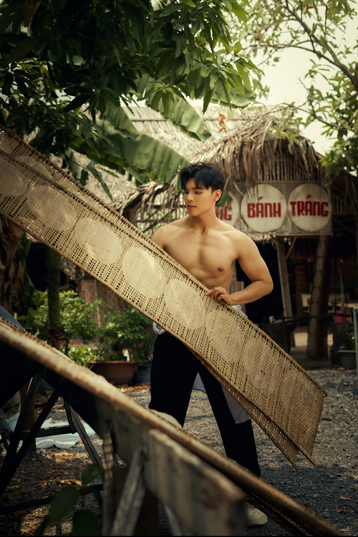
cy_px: 268
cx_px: 179
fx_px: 746
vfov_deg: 39.6
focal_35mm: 50
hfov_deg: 27.0
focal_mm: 50
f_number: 3.2
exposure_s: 1/2000
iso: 250
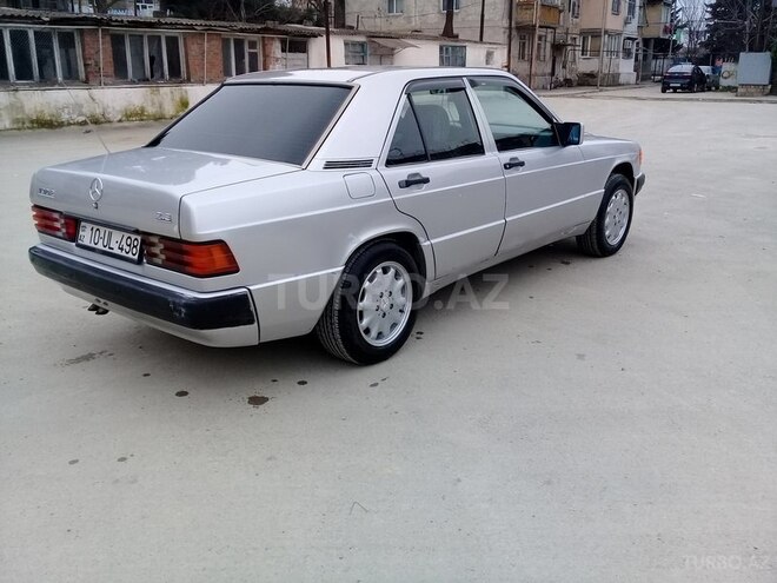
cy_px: 292
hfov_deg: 58.4
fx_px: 696
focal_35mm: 31
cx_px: 388
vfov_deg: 45.4
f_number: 2.2
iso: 64
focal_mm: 3.3
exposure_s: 1/133
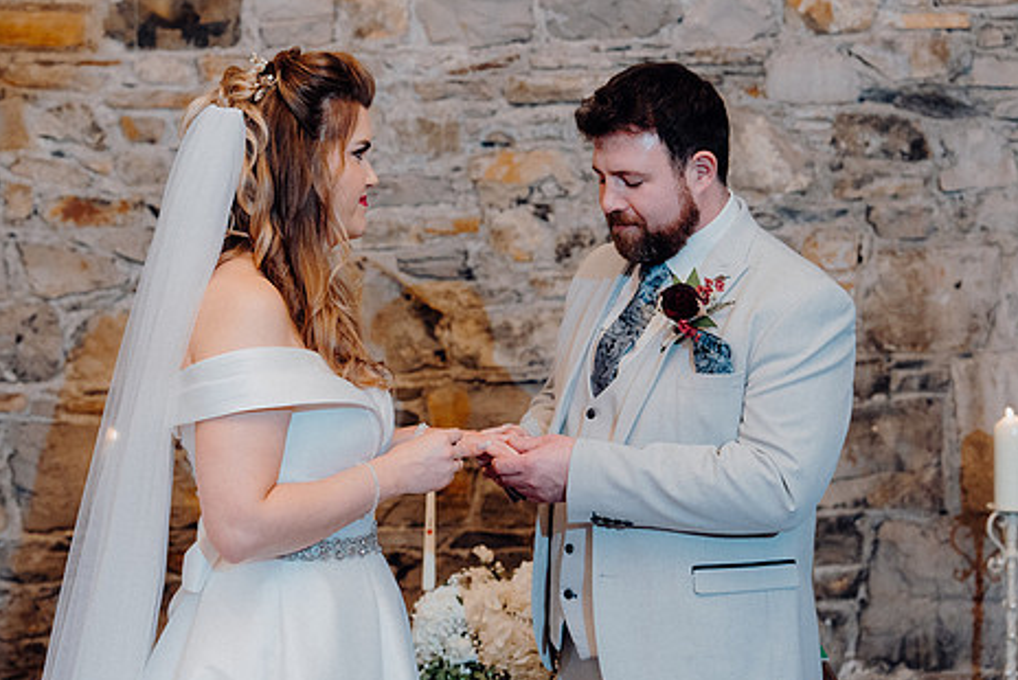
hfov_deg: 28.8
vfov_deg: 19.5
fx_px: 1981
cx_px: 472
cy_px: 365
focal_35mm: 70
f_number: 3.5
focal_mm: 56
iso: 2500
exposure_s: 1/200
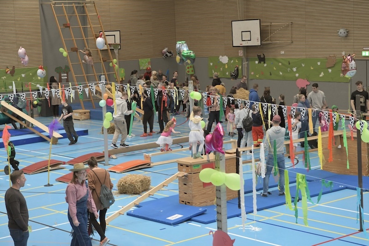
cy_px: 123
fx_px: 845
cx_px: 184
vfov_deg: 16.5
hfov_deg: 24.6
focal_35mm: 82
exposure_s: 1/250
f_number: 4.5
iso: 2500
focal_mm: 55
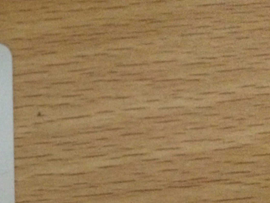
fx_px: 702
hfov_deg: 19.1
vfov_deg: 15.1
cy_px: 310
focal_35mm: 90
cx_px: -132
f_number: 2.2
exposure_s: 1/15
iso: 400
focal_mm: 4.15
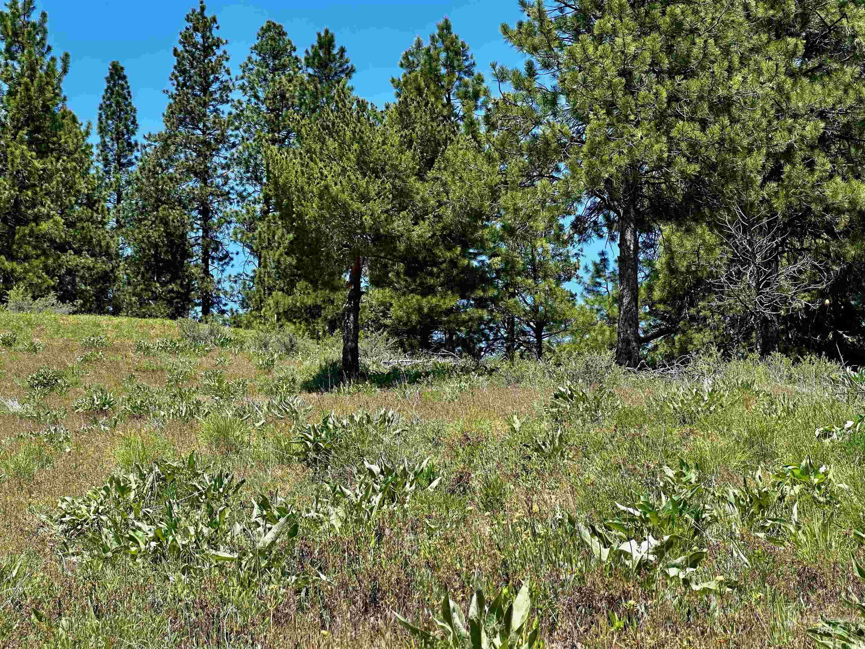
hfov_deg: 25.3
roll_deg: -0.4
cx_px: 432
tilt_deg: +11.5
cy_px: 324
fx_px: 1924
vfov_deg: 19.1
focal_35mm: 77
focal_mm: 9
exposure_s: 1/332
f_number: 2.8
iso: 32
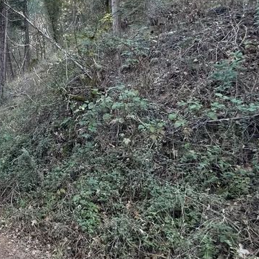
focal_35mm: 35
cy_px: 82
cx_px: -21
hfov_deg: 39.3
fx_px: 296
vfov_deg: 46.3
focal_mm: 2.22
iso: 80
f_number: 2.2
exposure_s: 1/99
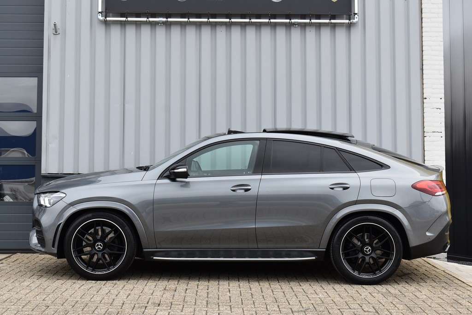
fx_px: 787
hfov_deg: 33.4
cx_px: 236
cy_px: 158
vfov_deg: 22.7
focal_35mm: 60
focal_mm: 40
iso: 220
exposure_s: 1/250
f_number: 8
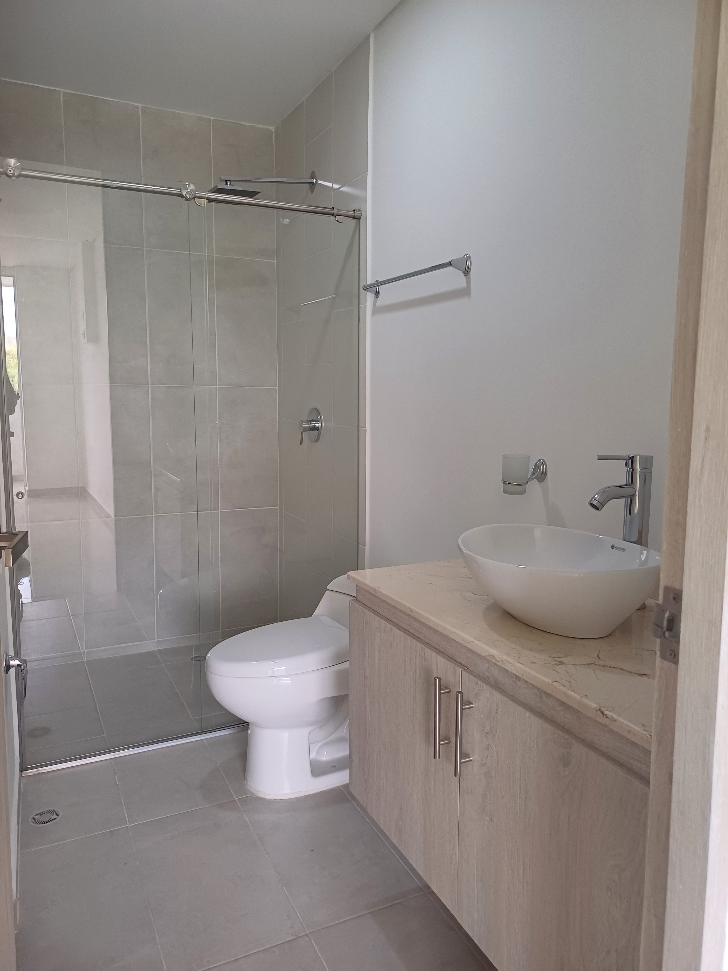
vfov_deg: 69.4
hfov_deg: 54.9
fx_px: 701
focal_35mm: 25
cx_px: 364
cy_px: 486
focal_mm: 4.65
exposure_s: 1/60
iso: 200
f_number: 1.8
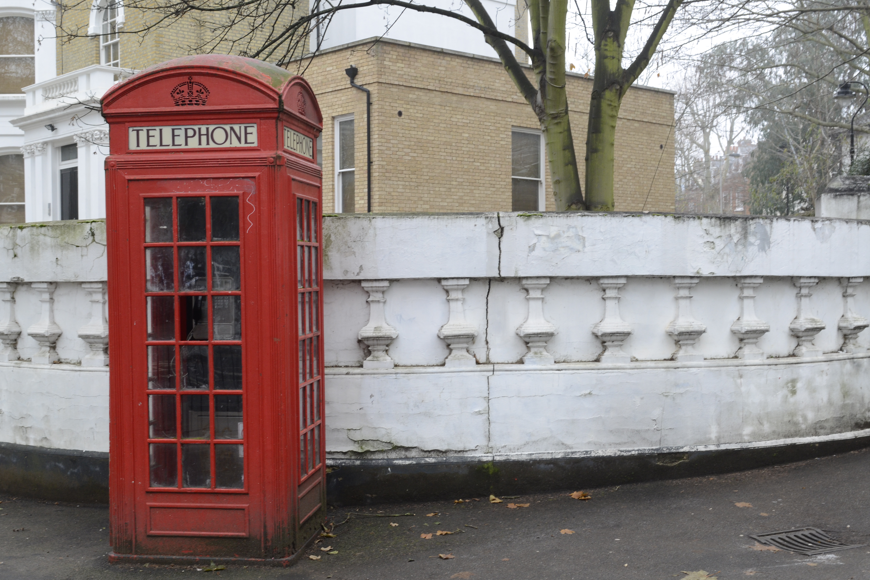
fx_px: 1148
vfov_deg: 28.3
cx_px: 428
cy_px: 294
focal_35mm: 48
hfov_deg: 41.5
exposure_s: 1/30
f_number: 8
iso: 400
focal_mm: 31
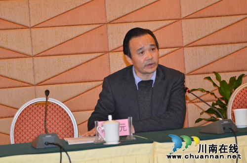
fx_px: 637
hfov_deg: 22.0
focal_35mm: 93
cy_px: 82
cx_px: 124
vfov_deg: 14.6
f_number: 4.8
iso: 640
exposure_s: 1/60
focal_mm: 62
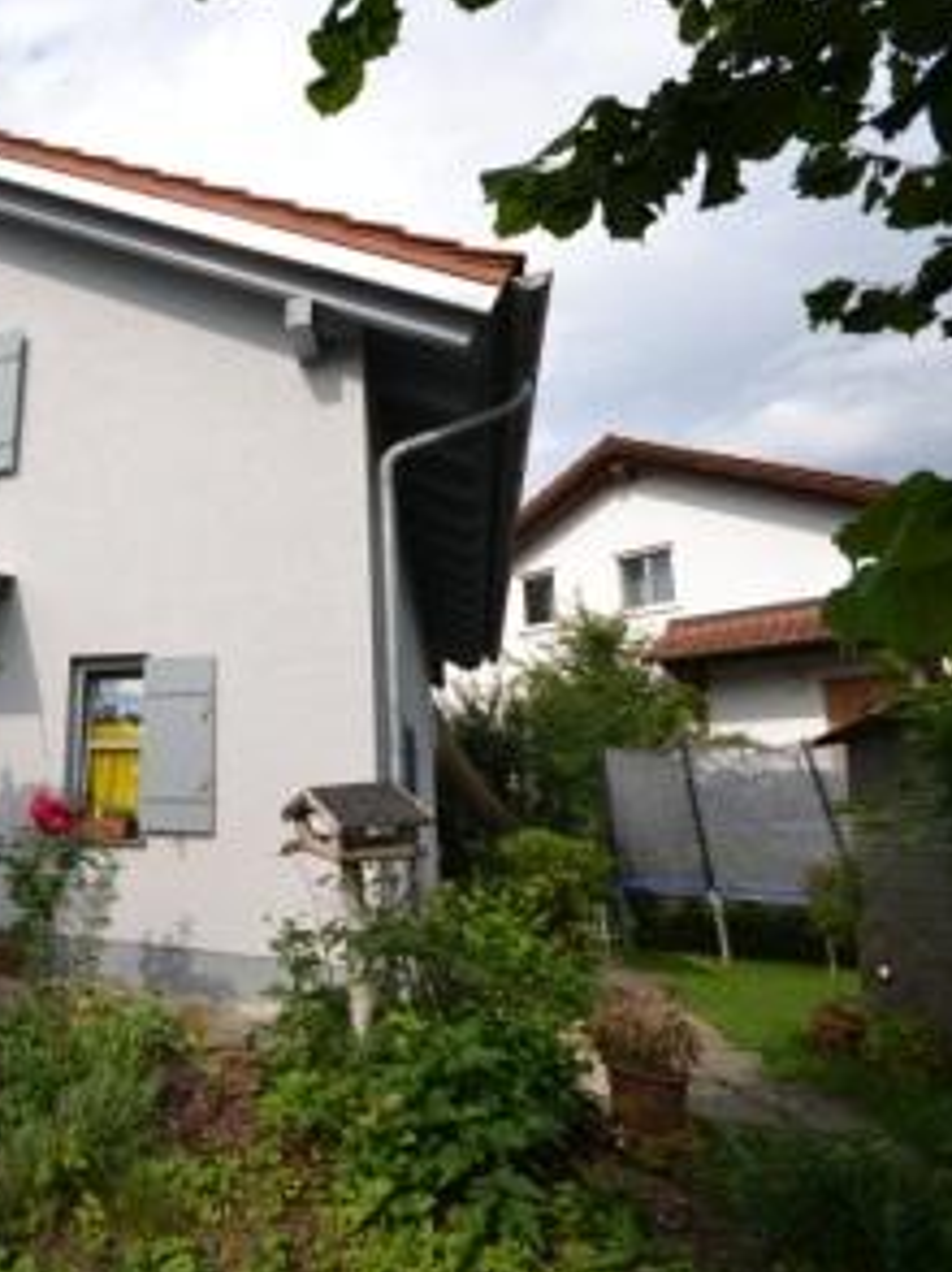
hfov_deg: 52.4
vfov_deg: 76.4
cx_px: 69
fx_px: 808
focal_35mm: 22
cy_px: 634
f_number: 6.3
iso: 100
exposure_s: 1/320
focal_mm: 10
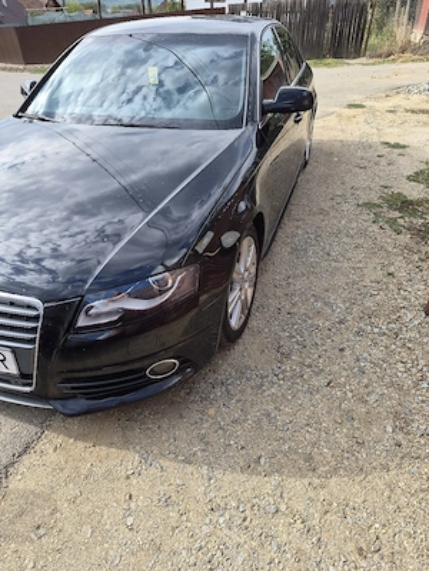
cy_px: 286
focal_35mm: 23
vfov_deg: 73.9
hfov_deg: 58.9
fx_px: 380
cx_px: 214
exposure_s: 1/1429
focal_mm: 5.4
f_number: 1.8
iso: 80
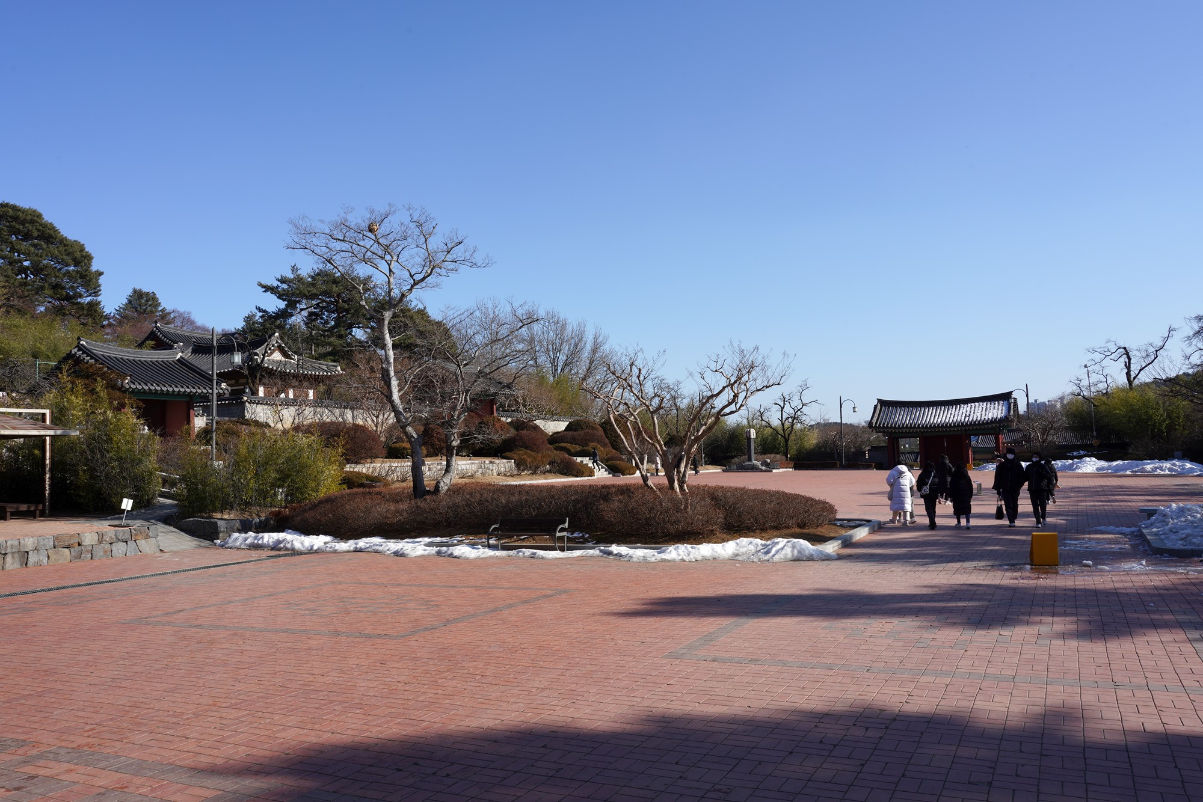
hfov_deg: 65.5
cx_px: 602
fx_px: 936
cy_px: 401
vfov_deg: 46.4
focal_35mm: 28
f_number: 16
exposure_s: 1/100
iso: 100
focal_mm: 28
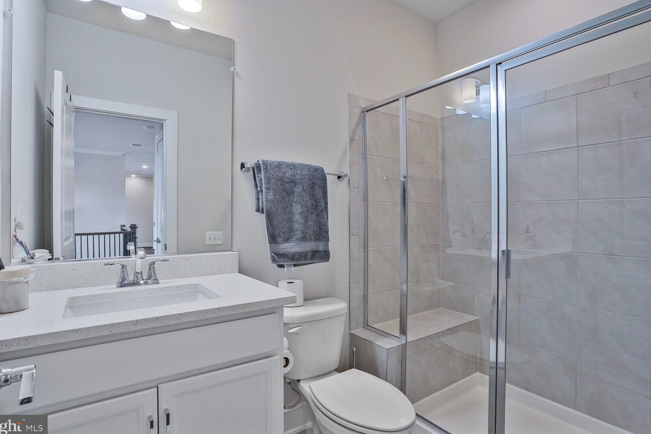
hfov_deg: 93.3
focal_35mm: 17
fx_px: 307
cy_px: 209
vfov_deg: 70.4
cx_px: 319
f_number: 8
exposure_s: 1/80
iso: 800
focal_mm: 16
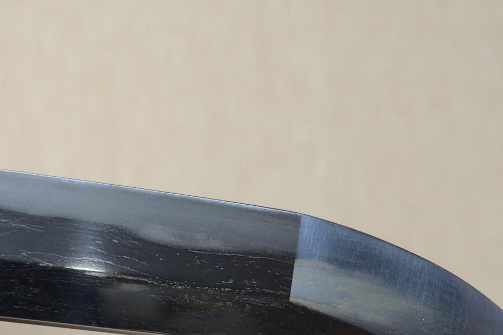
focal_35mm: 210
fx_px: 2929
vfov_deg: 6.5
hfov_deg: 9.8
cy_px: 215
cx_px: 312
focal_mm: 95
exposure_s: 1/1.6
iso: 400
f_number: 11
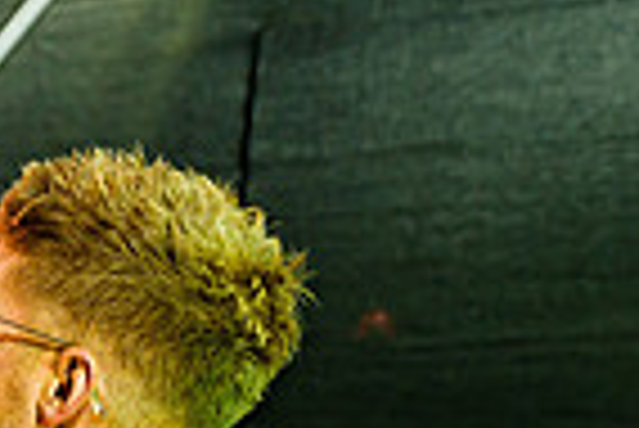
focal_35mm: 139
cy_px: 687
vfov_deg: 9.5
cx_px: -351
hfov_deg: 13.8
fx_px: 2470
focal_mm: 34
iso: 320
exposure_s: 1/160
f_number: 3.5
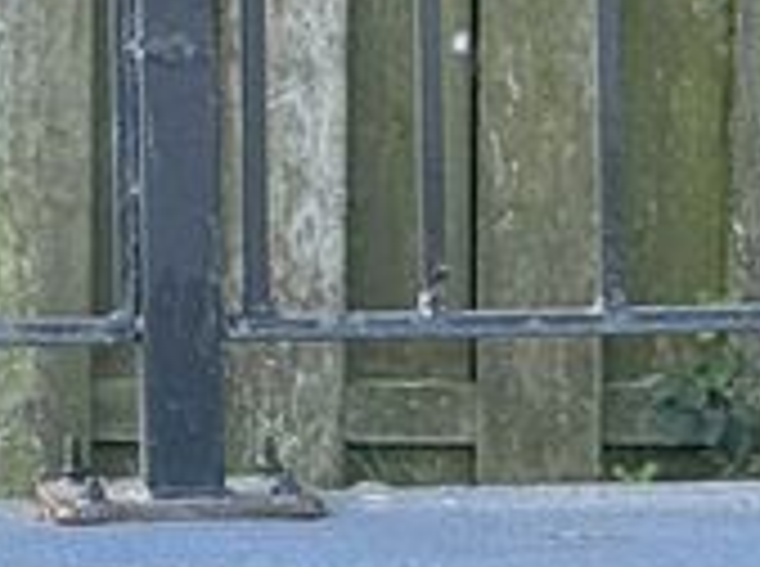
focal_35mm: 911
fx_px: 19959
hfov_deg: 2.2
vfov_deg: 1.6
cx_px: -854
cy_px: -58
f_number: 2.8
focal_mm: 15.66
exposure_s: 1/99
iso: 64
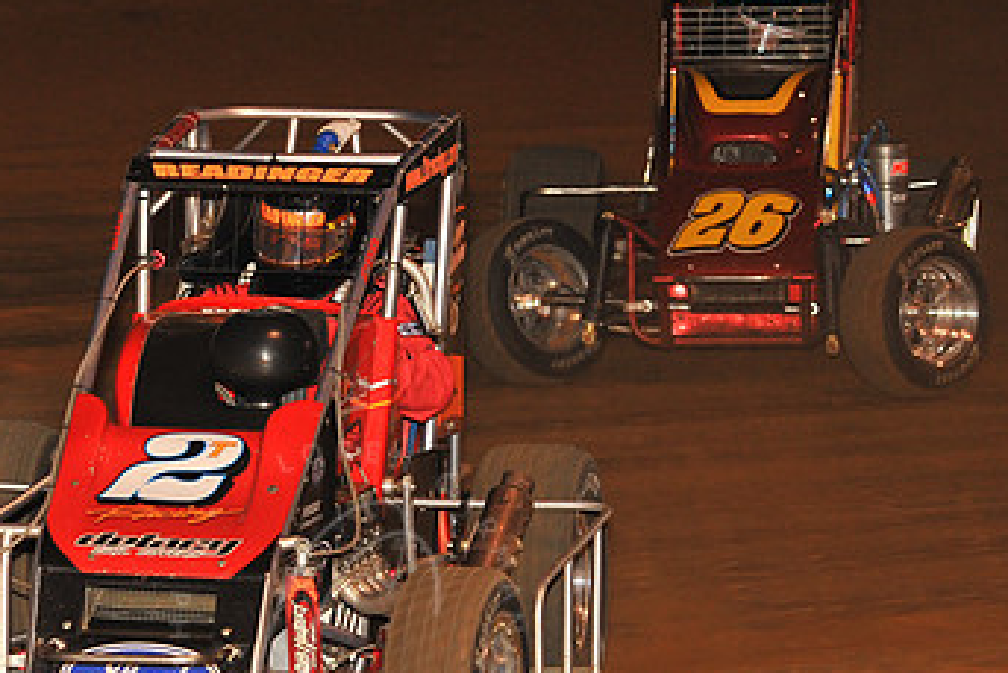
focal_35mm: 203
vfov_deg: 6.8
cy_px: 345
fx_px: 5686
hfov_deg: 10.1
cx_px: 344
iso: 1000
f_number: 6.3
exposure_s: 1/320
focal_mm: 120
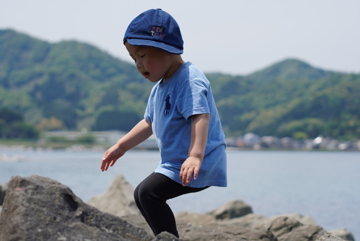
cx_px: 225
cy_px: 105
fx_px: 1011
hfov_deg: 20.2
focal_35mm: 101
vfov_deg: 13.6
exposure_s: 1/2000
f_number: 3.2
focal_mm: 55
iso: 100
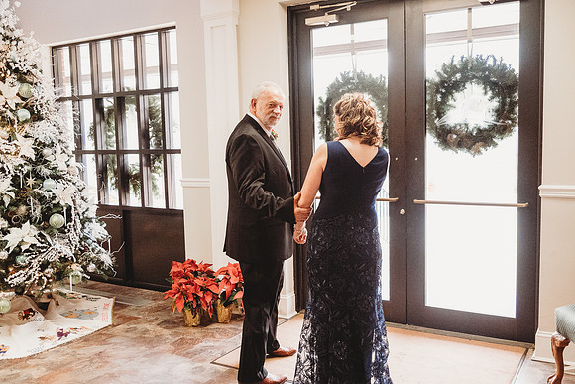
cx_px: 294
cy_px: 192
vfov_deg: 39.6
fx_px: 532
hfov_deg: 56.7
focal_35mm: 33
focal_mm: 32
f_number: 4
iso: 8000
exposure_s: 1/200
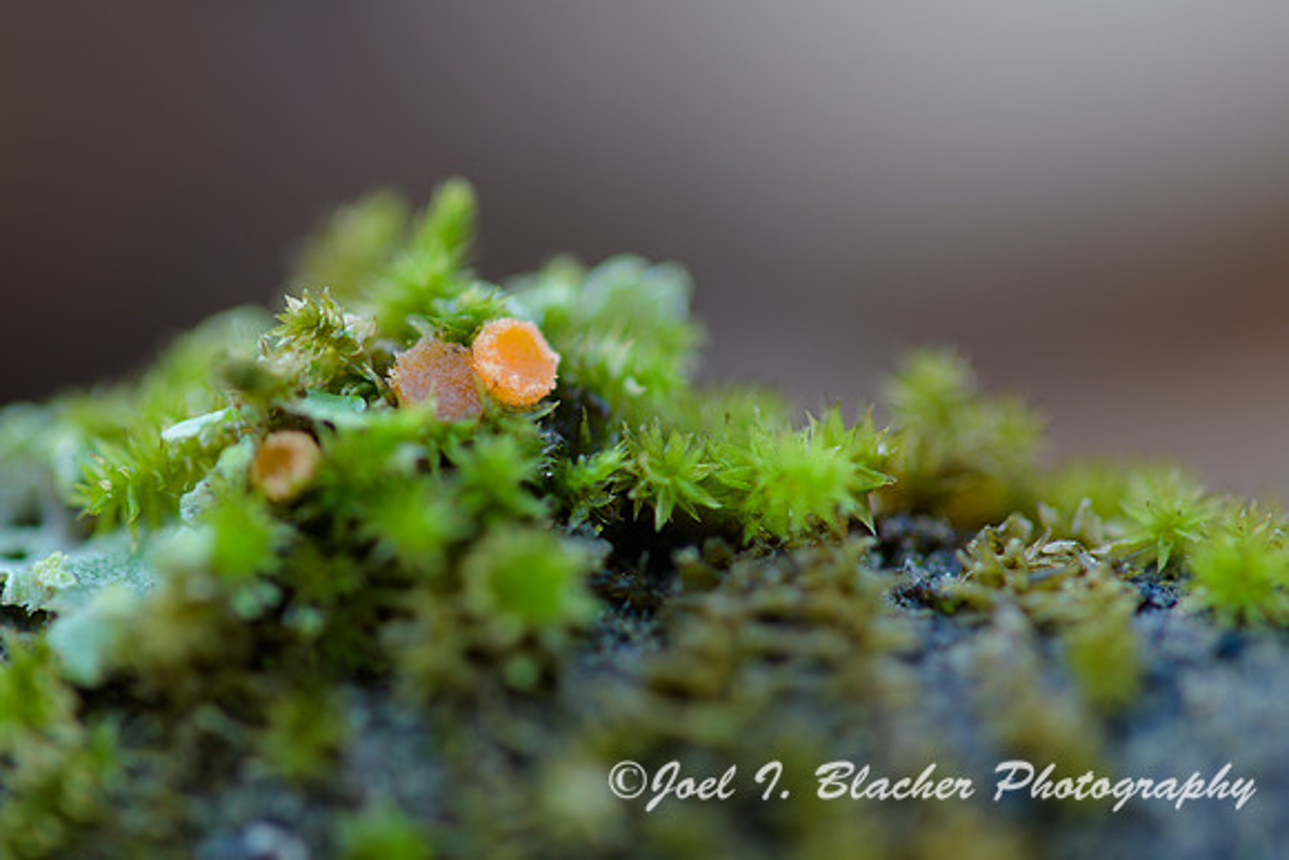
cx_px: 644
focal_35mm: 360
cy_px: 430
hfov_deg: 5.7
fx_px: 12892
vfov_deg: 3.8
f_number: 10
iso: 64
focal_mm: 360
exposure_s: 1.3
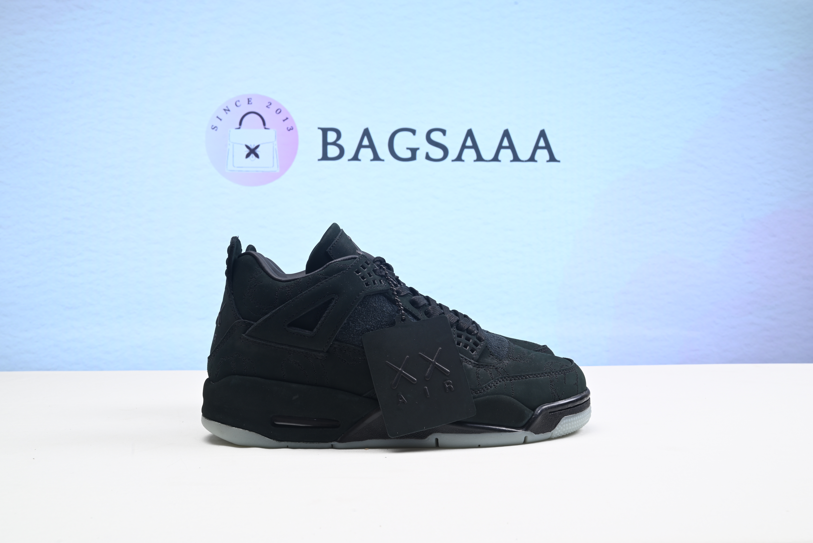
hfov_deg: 51.9
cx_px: 406
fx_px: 836
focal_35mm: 37
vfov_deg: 36.0
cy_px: 272
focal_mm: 37
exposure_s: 1/2
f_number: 16
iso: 100
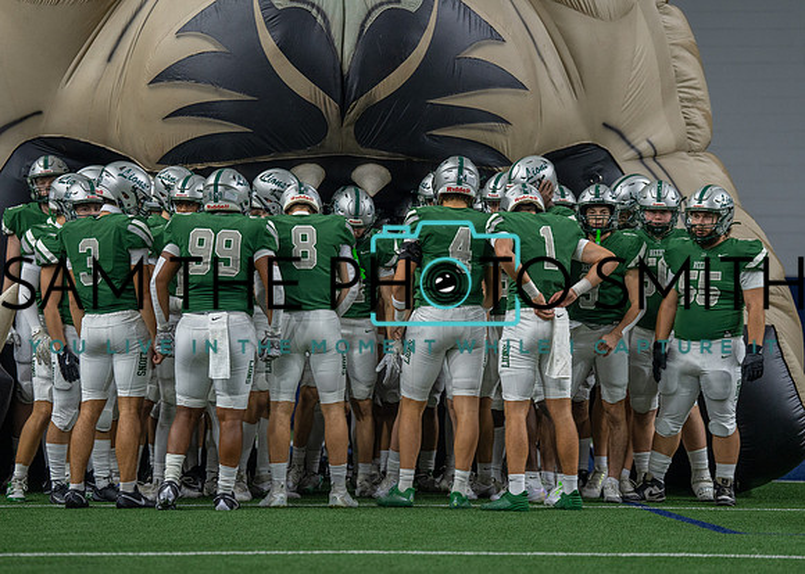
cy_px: 300
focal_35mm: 139
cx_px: 391
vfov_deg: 10.3
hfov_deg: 14.5
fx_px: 3173
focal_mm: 126
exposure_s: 1/640
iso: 1250
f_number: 2.8
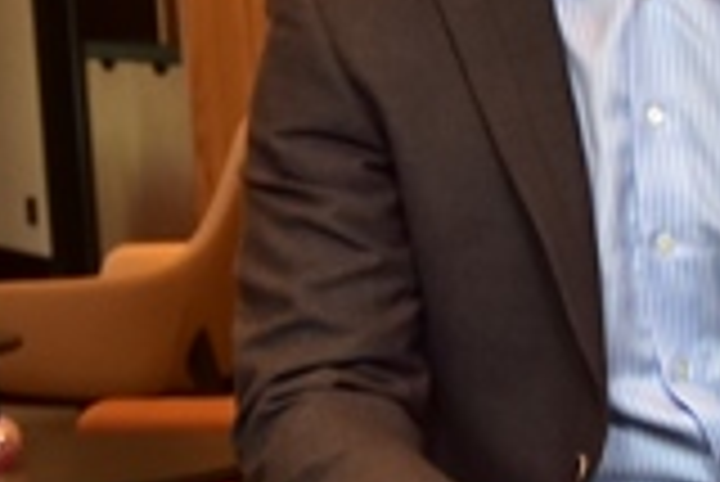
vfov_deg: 5.3
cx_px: 374
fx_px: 5205
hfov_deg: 7.9
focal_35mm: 260
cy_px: 142
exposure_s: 1/80
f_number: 4.8
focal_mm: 52
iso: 1000
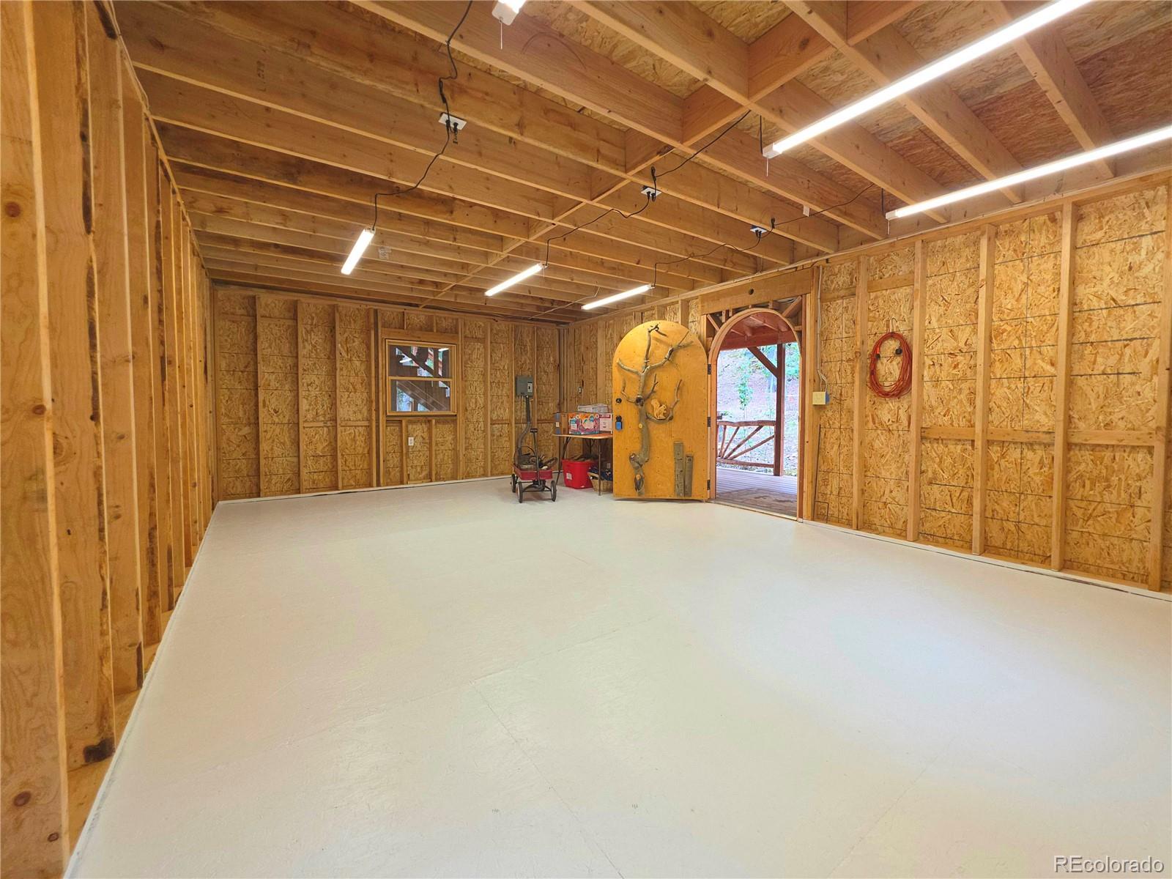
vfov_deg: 89.9
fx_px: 440
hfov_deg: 106.2
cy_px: 440
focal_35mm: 13
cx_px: 586
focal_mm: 2.2
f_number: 1.9
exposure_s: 1/60.2
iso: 50
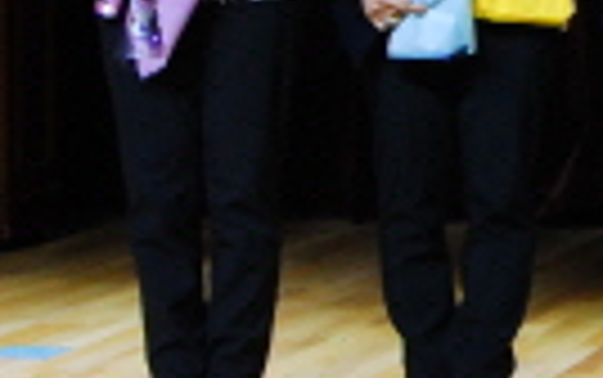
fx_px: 2253
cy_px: -169
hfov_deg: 14.4
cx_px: 868
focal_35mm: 137
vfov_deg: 9.4
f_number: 4.5
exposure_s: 1/80
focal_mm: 24
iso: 1250
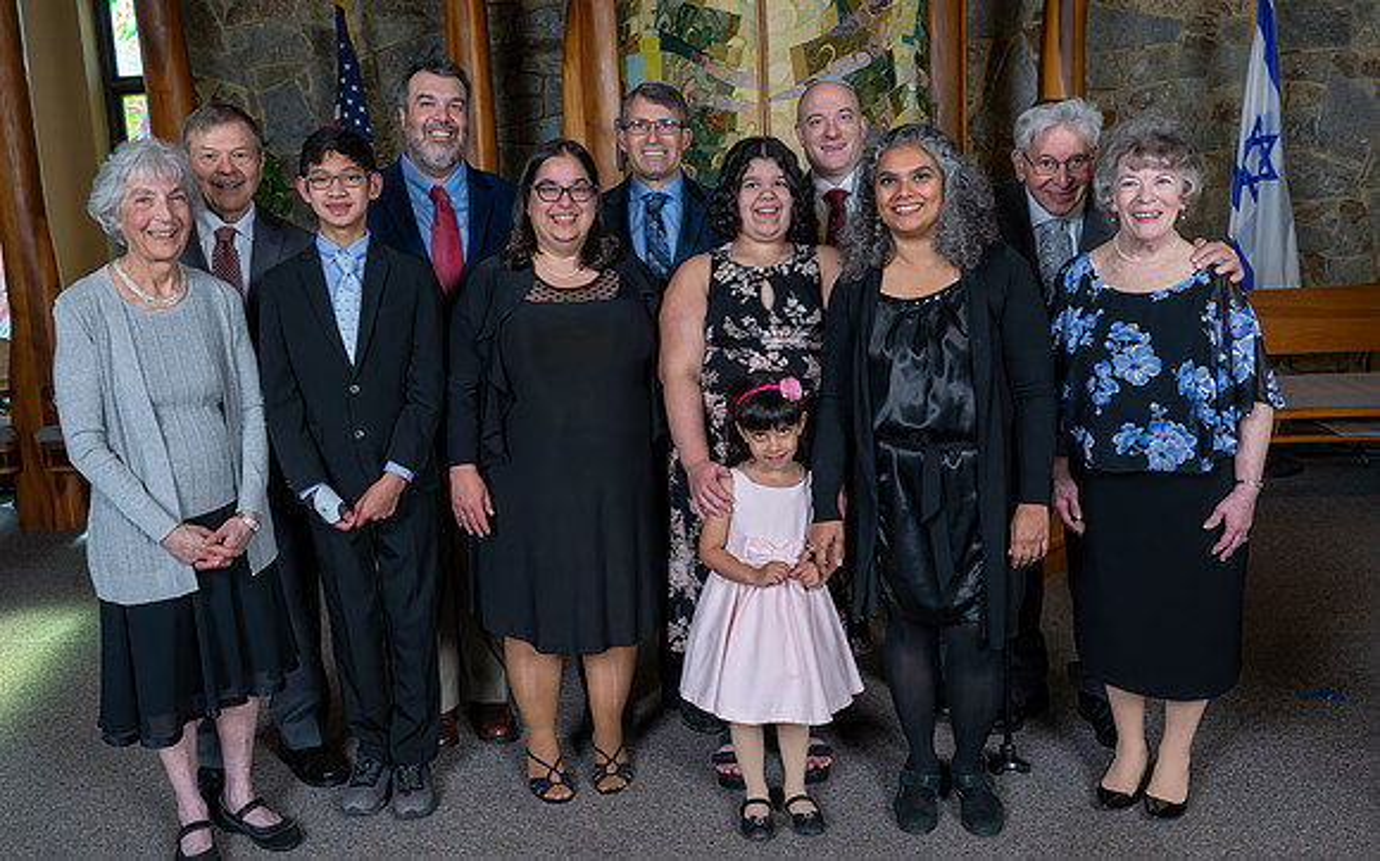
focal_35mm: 31
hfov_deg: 61.7
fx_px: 1155
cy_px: 393
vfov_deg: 40.9
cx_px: 669
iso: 800
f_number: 9
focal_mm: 28.5
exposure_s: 1/200
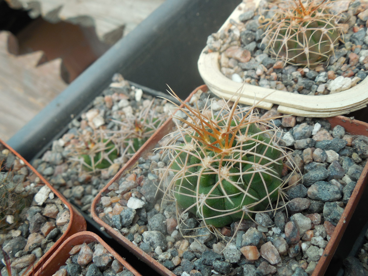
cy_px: 138
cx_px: 184
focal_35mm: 31
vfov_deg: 45.4
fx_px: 330
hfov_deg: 58.4
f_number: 3.6
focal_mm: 5.6
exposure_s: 1/400
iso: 125
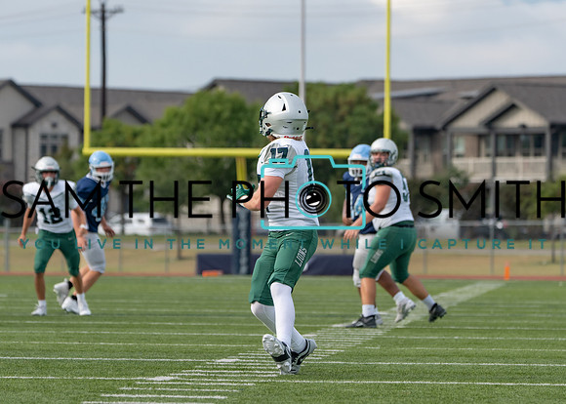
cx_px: 263
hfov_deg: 7.0
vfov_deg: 5.0
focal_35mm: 286
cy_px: 242
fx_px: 4602
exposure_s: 1/1250
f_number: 5.6
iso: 320
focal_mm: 215
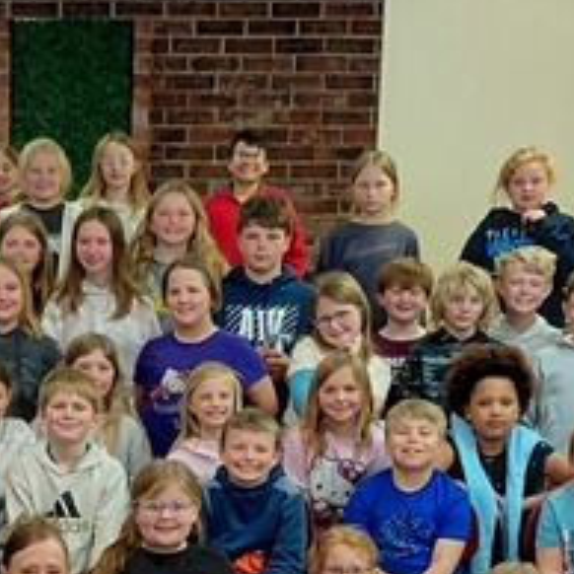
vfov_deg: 14.9
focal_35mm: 114
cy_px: 615
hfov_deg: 15.1
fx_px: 2139
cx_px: 24
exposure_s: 1/60
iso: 250
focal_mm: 4.69
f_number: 1.8
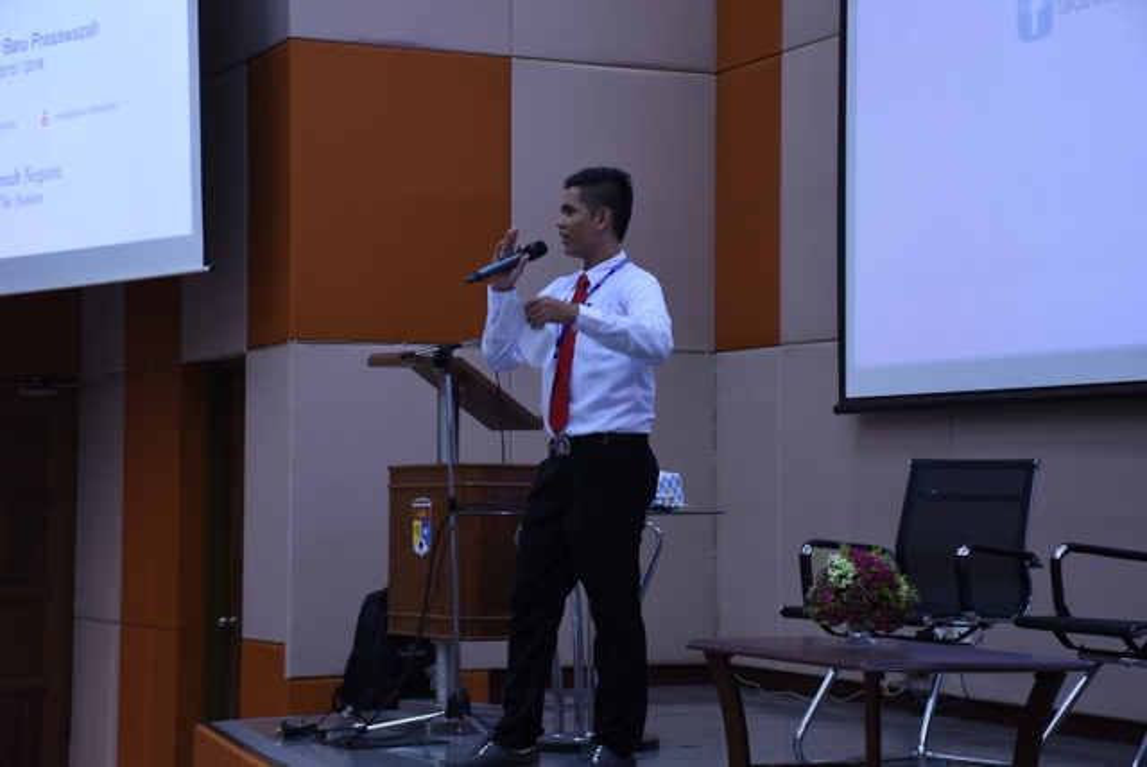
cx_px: 574
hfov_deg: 26.0
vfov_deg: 17.5
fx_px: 2487
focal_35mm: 78
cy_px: 384
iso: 640
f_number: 6.3
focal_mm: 52
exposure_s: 1/20
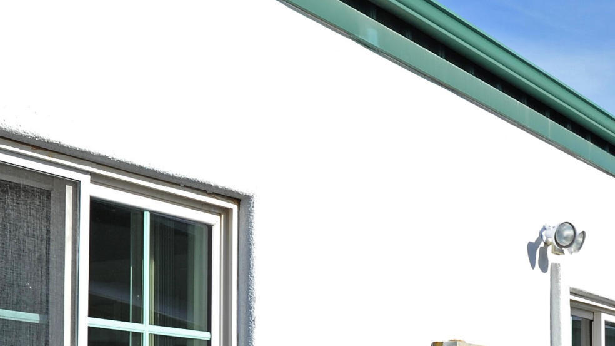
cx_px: 412
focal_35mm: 83
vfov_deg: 14.3
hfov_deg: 25.5
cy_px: 344
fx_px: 1353
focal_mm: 26
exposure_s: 1/320
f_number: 11
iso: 320
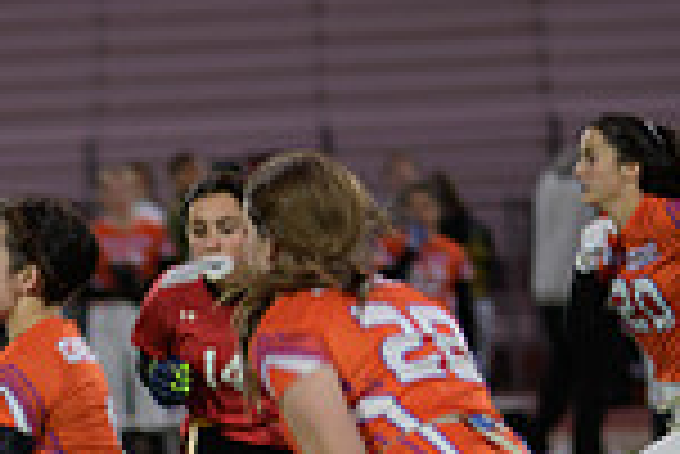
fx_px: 9775
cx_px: -68
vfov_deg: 2.7
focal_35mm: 517
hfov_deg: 4.0
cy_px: 492
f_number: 2.8
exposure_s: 1/200
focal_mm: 135
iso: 500
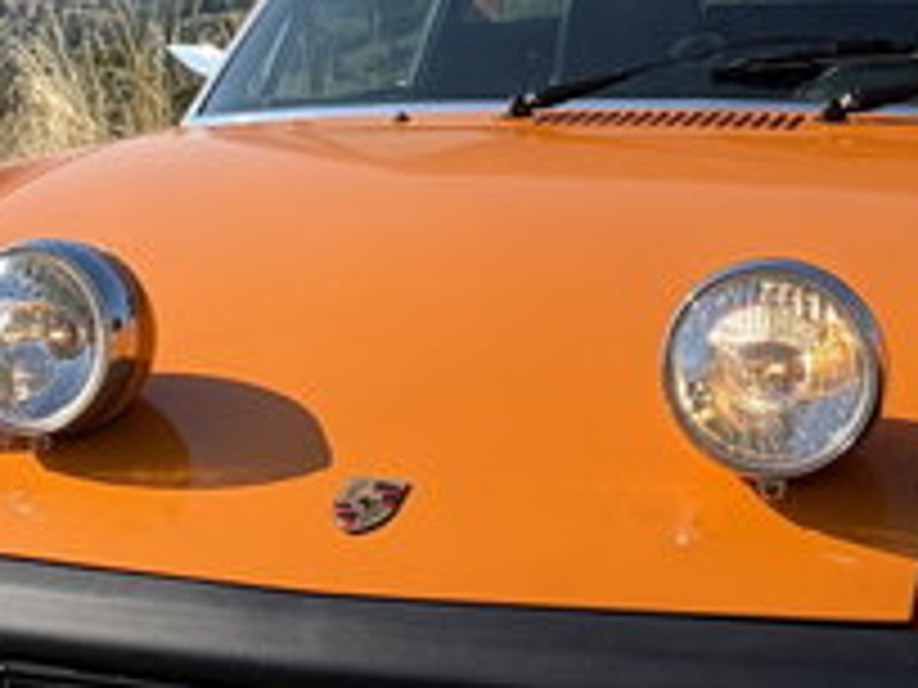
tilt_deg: -4.6
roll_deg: +1.1
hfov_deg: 19.9
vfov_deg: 15.0
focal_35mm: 98
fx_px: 2599
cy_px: 130
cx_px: 261
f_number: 1.6
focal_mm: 5.96
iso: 50
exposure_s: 1/4608
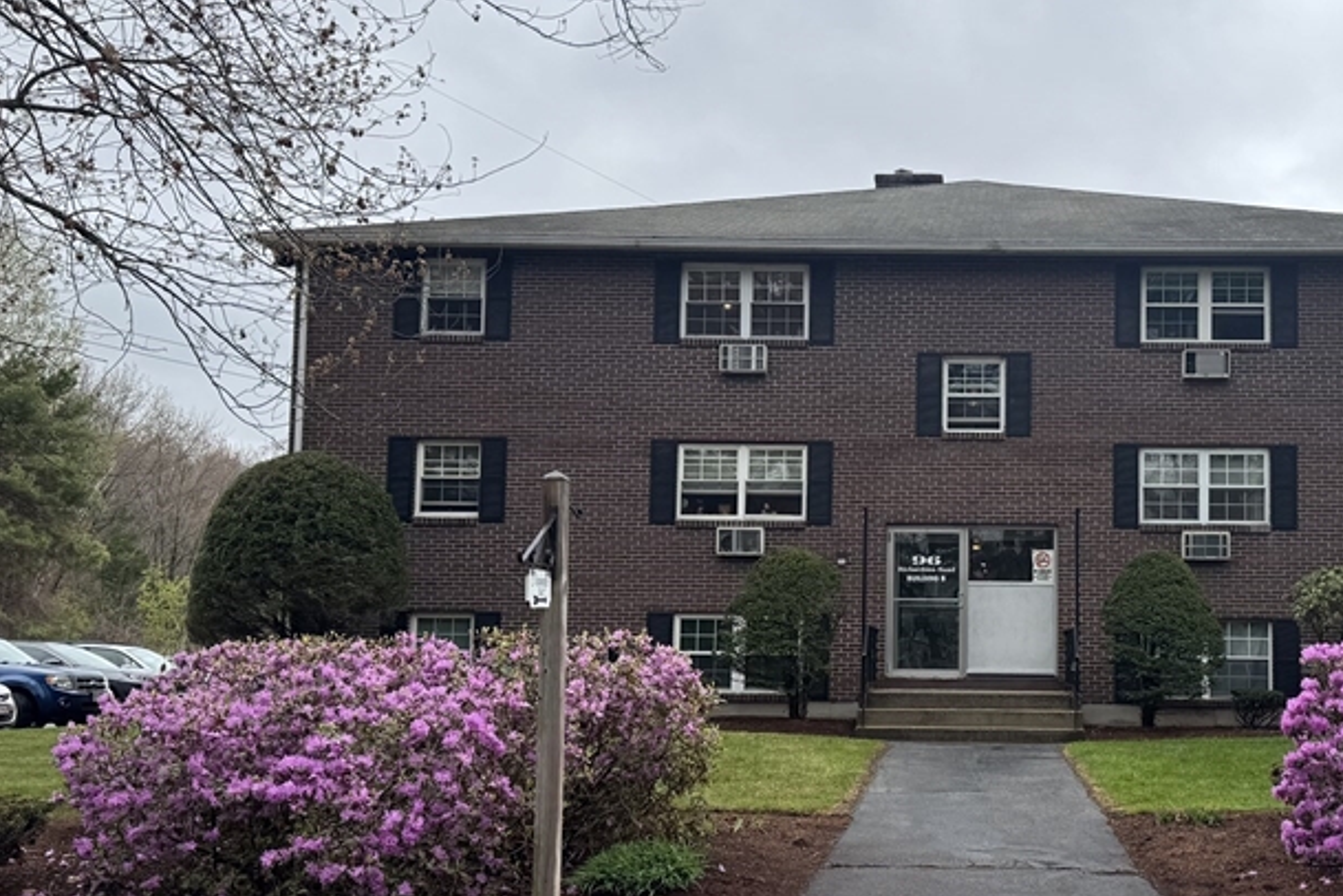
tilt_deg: +5.0
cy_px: 527
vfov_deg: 31.8
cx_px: 966
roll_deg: -0.3
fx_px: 1567
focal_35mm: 42
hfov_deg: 45.2
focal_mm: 6.76
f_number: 1.78
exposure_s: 1/1366
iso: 80
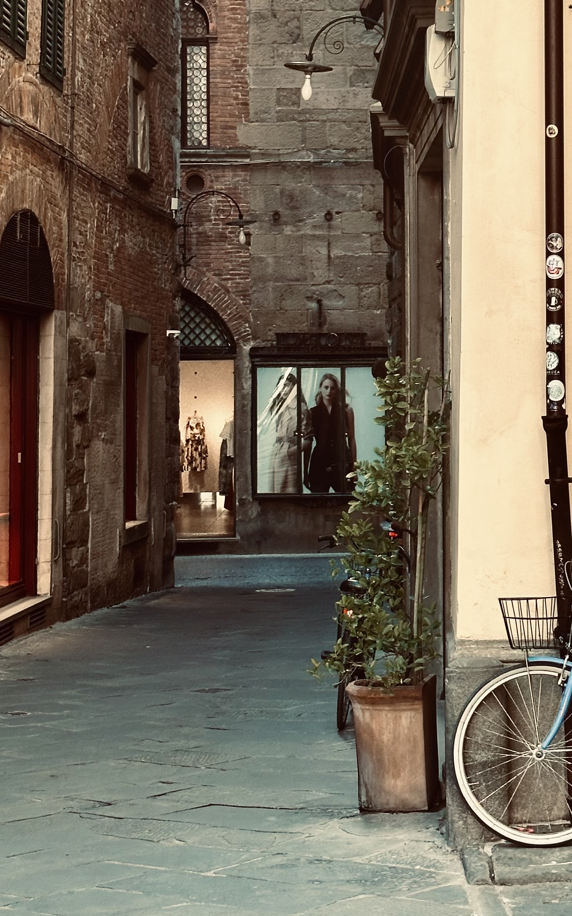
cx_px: 498
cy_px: 459
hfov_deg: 18.9
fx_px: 1696
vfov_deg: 30.2
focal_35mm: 68
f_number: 1.78
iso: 64
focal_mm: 6.86
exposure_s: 1/426
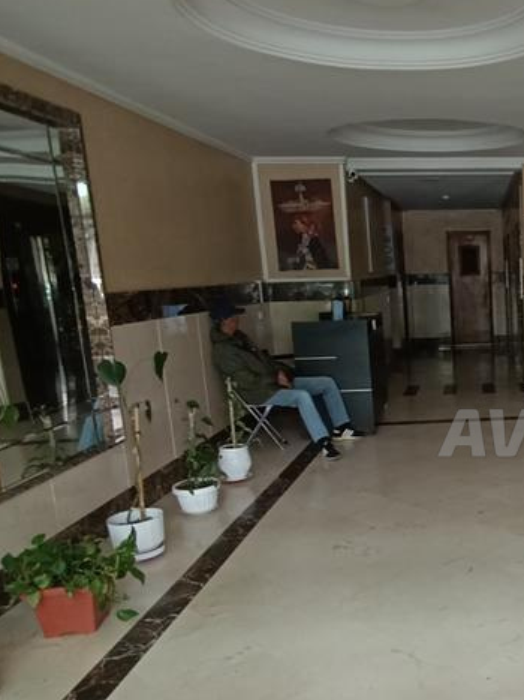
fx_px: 747
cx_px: 578
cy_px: 432
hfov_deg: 33.6
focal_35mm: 37
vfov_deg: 49.7
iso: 200
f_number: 2.2
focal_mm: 1.65
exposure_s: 1/50
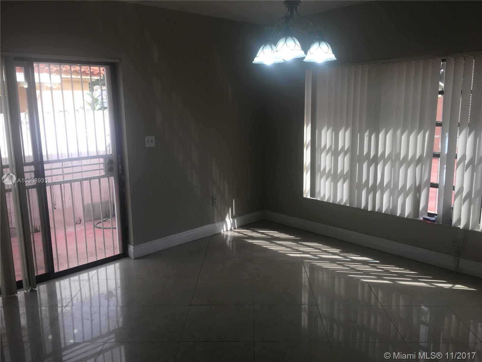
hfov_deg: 61.7
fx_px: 404
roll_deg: +0.2
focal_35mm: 29
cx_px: 241
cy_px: 181
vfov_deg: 48.2
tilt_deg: -10.1
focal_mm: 4.15
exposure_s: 1/100
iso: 25
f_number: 2.2
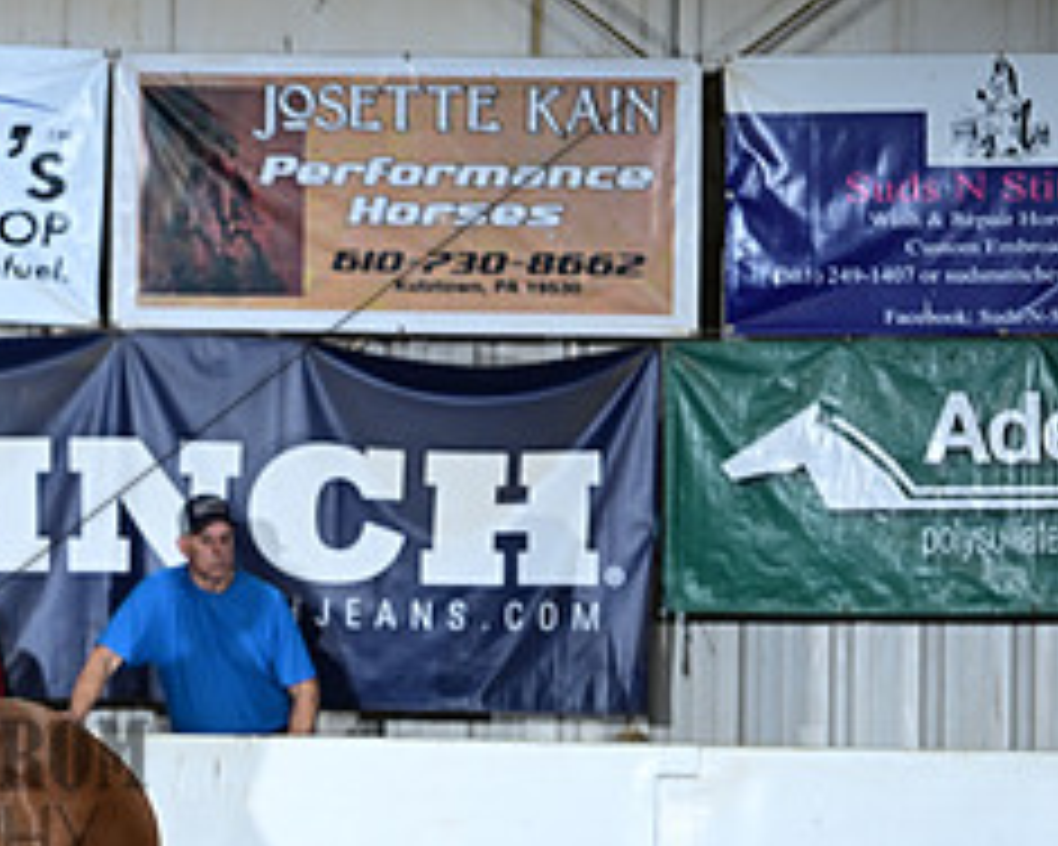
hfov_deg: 4.2
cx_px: -243
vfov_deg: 3.3
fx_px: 14529
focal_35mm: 464
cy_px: 790
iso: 500
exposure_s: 1/205
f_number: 3.5
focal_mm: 200
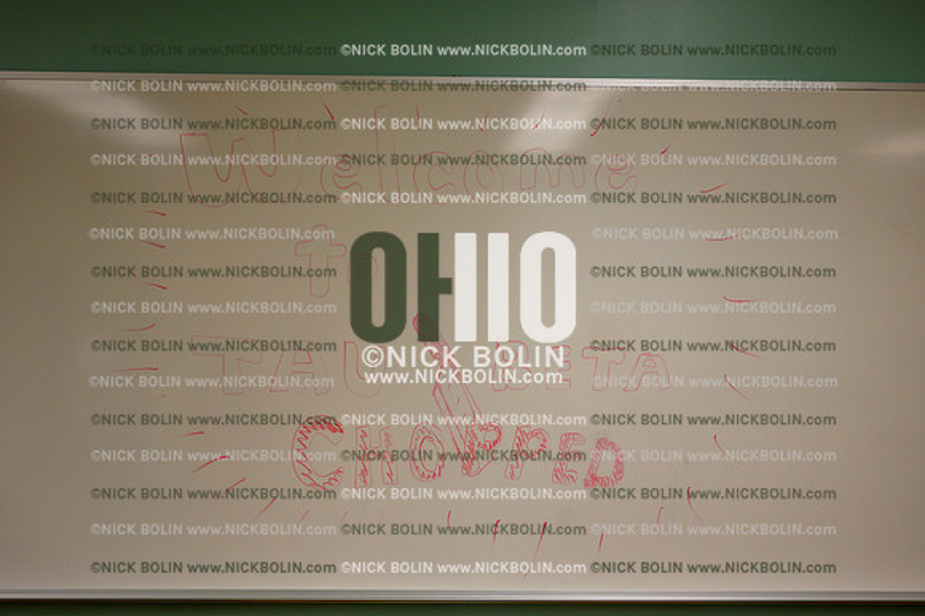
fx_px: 1053
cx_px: 462
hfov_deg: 47.4
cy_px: 308
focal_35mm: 41
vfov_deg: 32.6
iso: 400
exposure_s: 1/200
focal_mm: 41
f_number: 4
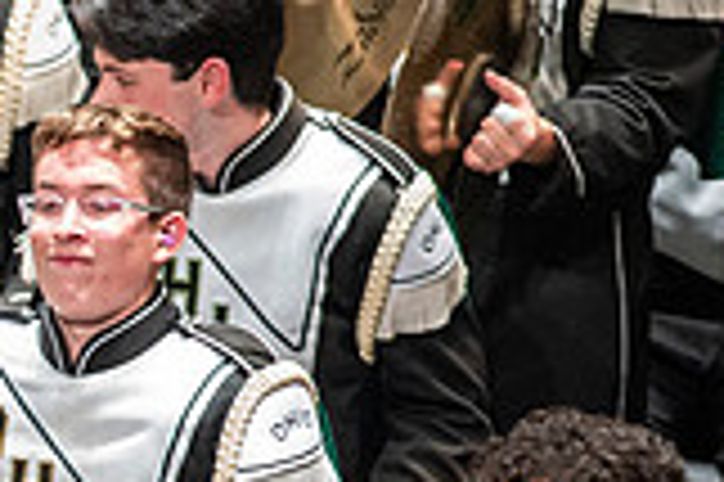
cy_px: 581
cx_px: -495
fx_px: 21718
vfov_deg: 1.3
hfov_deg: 1.9
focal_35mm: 1081
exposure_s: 1/400
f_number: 5.6
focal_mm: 300
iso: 5000
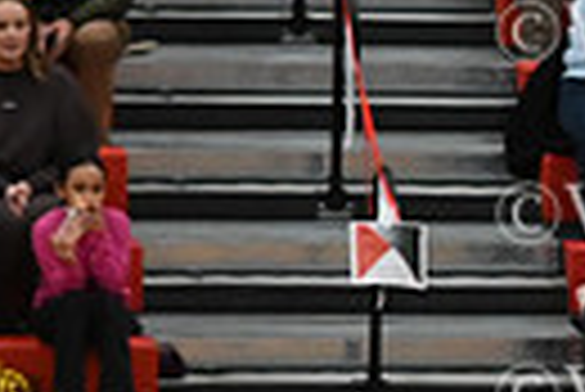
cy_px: 849
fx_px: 7597
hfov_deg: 4.4
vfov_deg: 2.9
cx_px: 1148
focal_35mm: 467
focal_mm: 70
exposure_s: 1/400
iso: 5000
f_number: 4
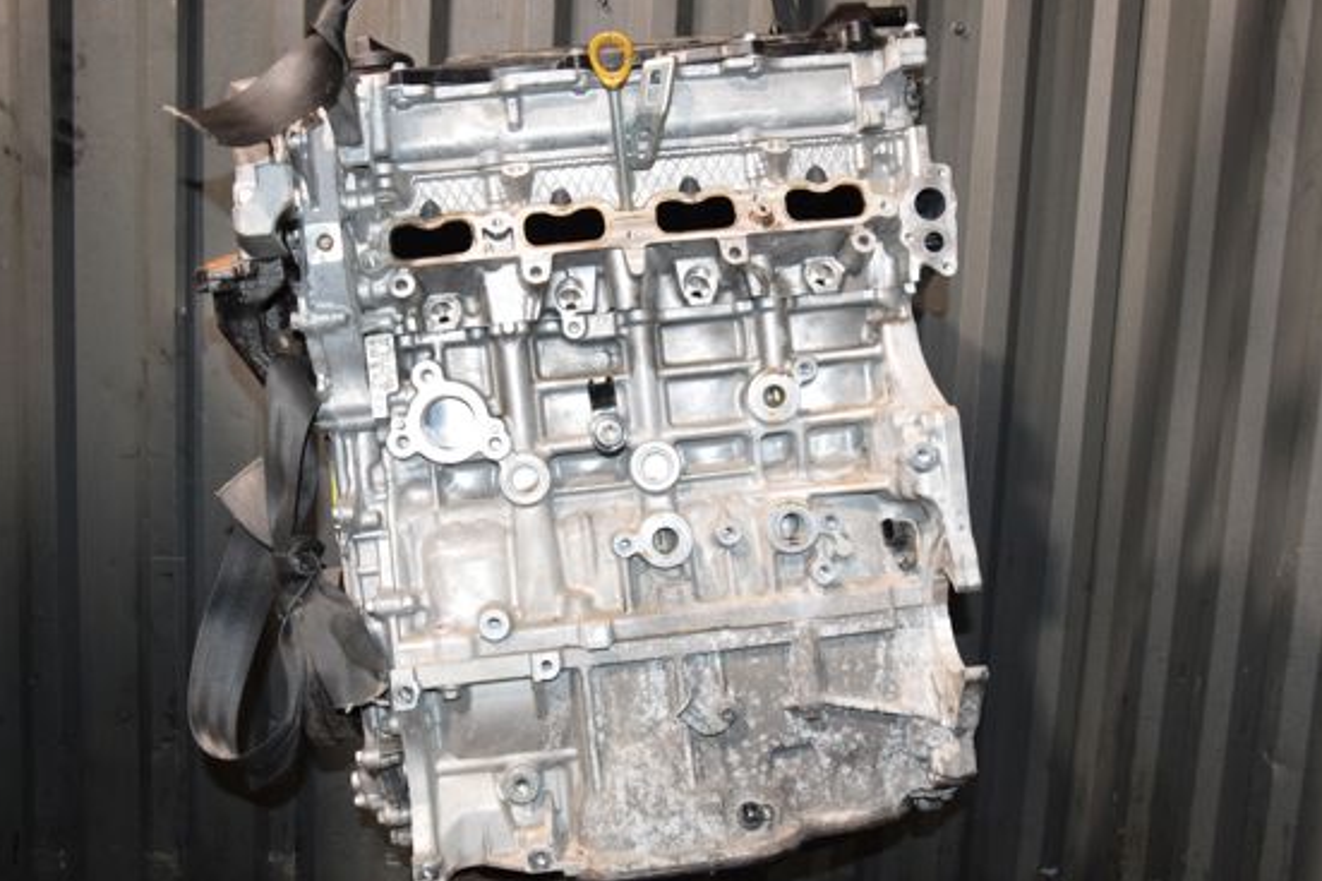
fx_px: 1343
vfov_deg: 36.3
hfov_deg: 52.4
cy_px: 454
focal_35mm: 37
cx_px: 653
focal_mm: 21
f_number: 5.6
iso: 1600
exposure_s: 1/60
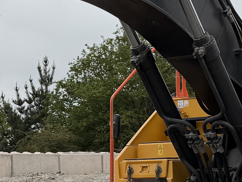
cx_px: 84
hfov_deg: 15.4
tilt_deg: +4.0
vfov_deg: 11.6
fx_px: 895
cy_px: 124
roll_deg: +1.0
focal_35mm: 128
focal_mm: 6.76
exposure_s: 1/1464
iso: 80
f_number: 1.78
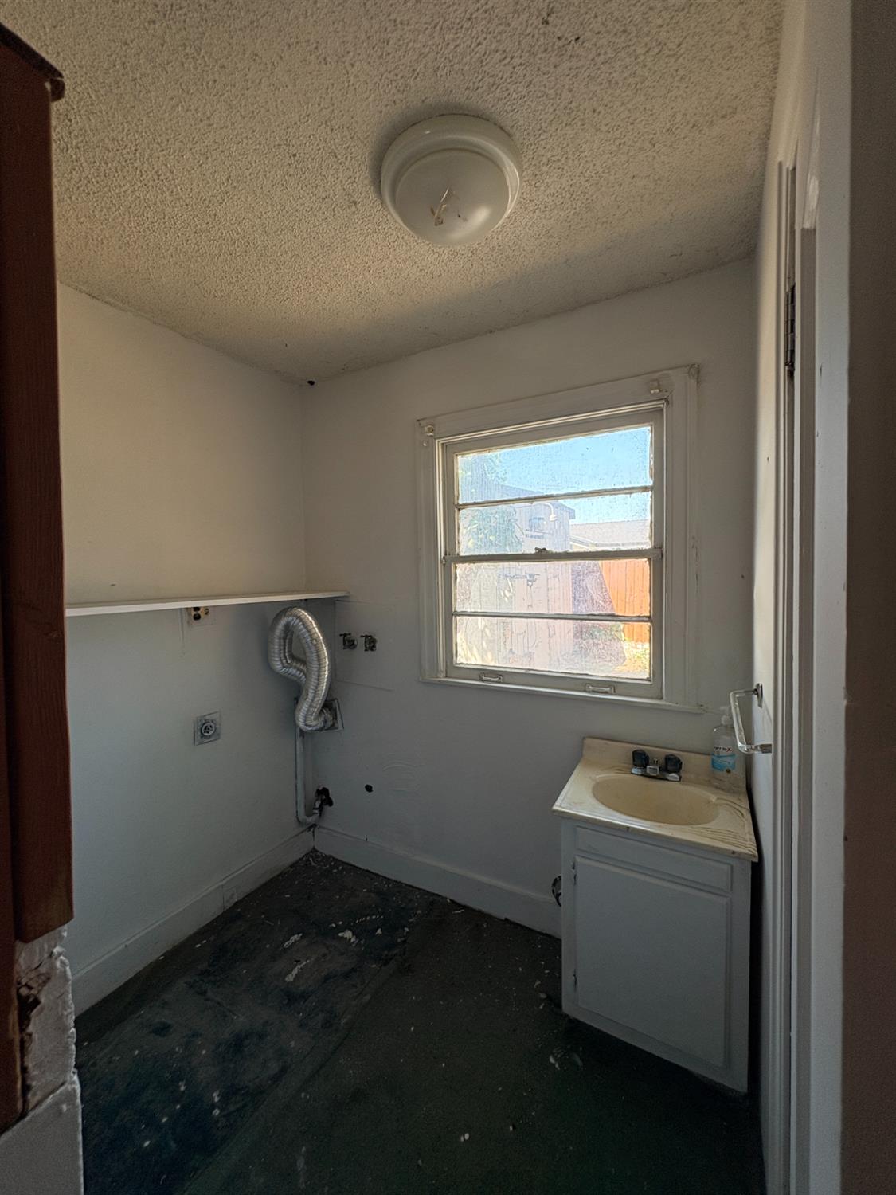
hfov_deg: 85.7
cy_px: 598
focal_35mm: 14
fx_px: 483
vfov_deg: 102.1
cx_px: 448
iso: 64
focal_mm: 2.22
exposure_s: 1/187
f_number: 2.2
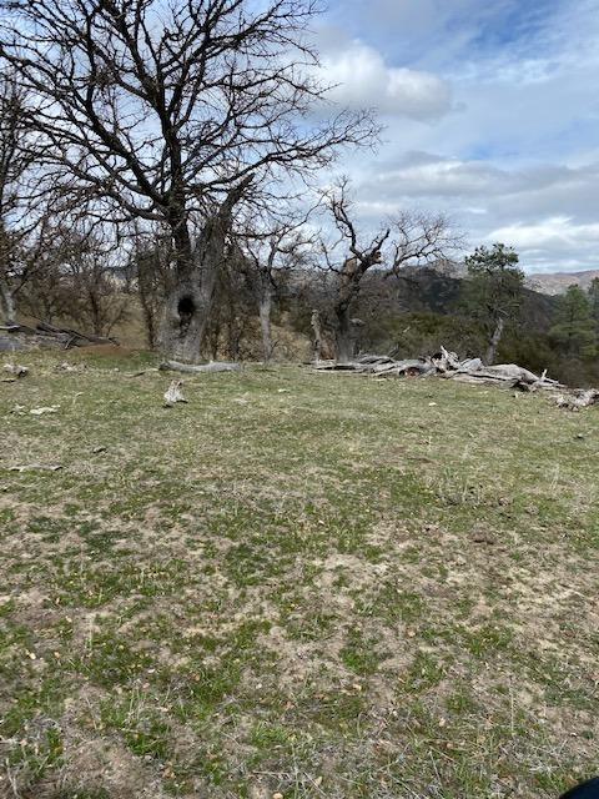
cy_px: 400
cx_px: 300
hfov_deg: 53.1
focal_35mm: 26
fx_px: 600
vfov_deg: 67.3
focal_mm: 4.25
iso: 32
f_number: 1.8
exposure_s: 1/2967
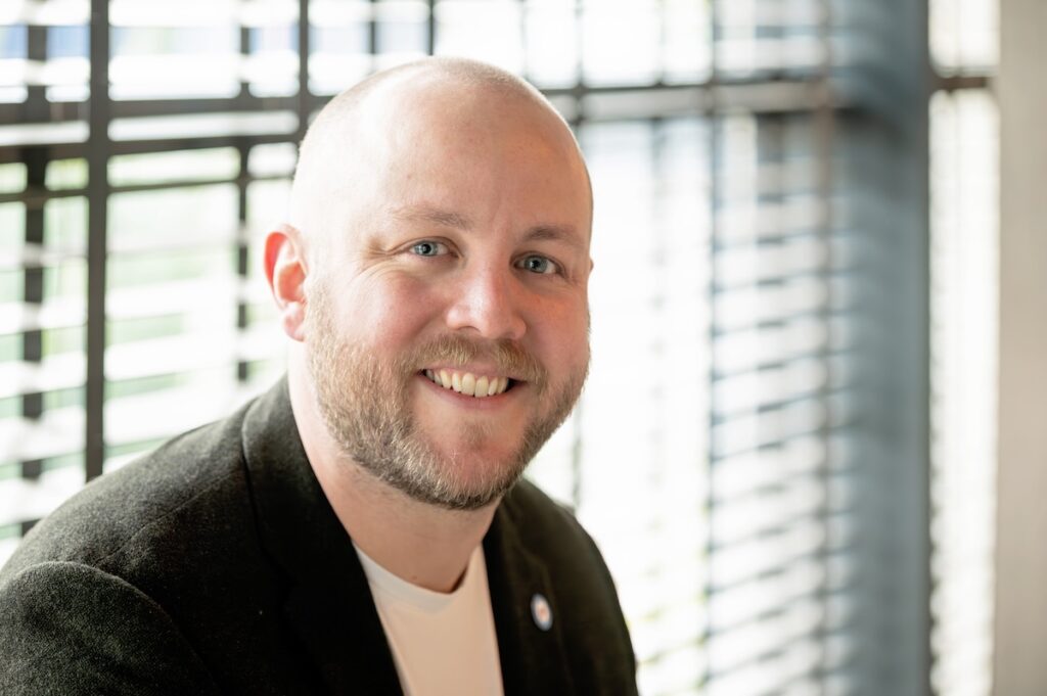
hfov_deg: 20.0
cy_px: 348
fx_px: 2964
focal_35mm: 102
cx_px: 524
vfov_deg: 13.4
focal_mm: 102
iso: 200
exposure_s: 1/60
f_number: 2.8
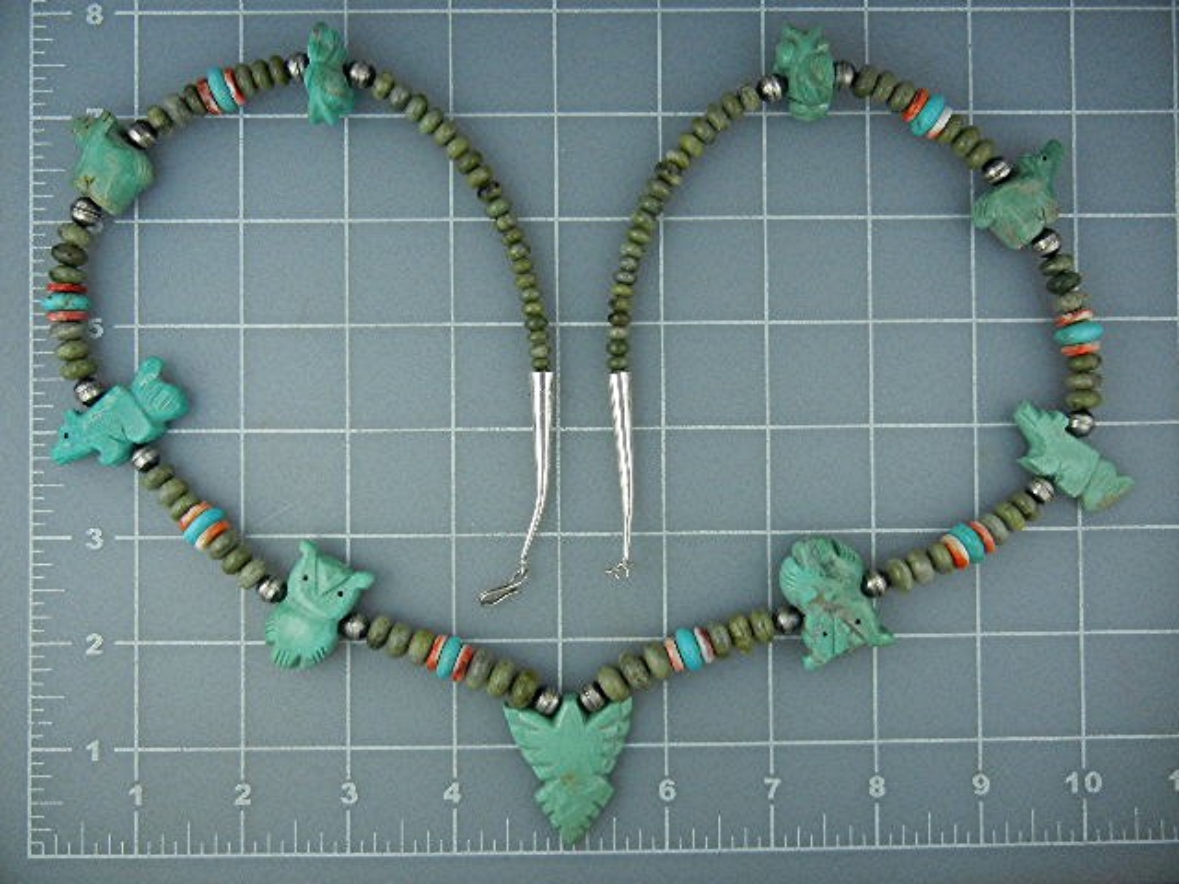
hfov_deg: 60.0
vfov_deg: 46.8
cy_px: 442
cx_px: 590
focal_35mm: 30
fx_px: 1022
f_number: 3.5
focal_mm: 5.4
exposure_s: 1/24.7
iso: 400
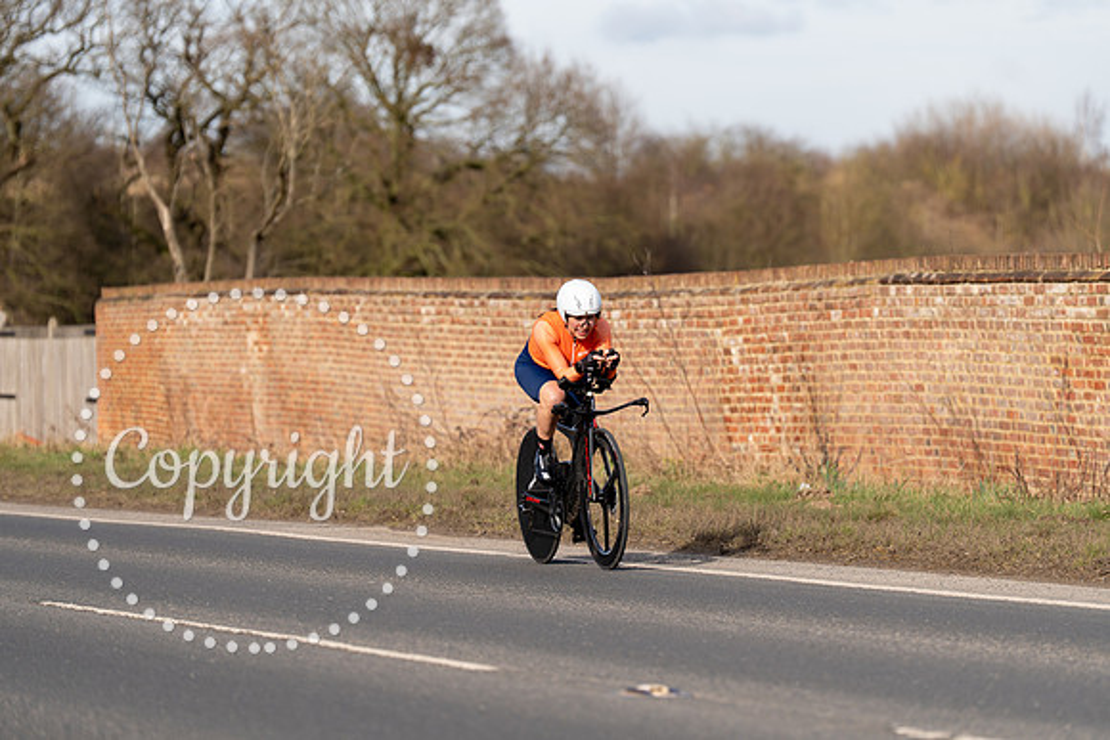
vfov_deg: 8.4
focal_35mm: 164
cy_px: 370
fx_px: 5058
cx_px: 555
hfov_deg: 12.5
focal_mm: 164
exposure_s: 1/800
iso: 100
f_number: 3.5
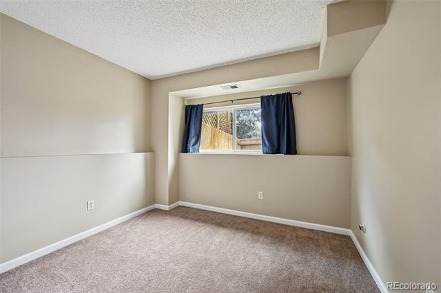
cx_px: 220
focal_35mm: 14
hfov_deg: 104.3
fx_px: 171
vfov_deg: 81.1
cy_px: 146
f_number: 10
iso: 400
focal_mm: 14
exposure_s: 1/4
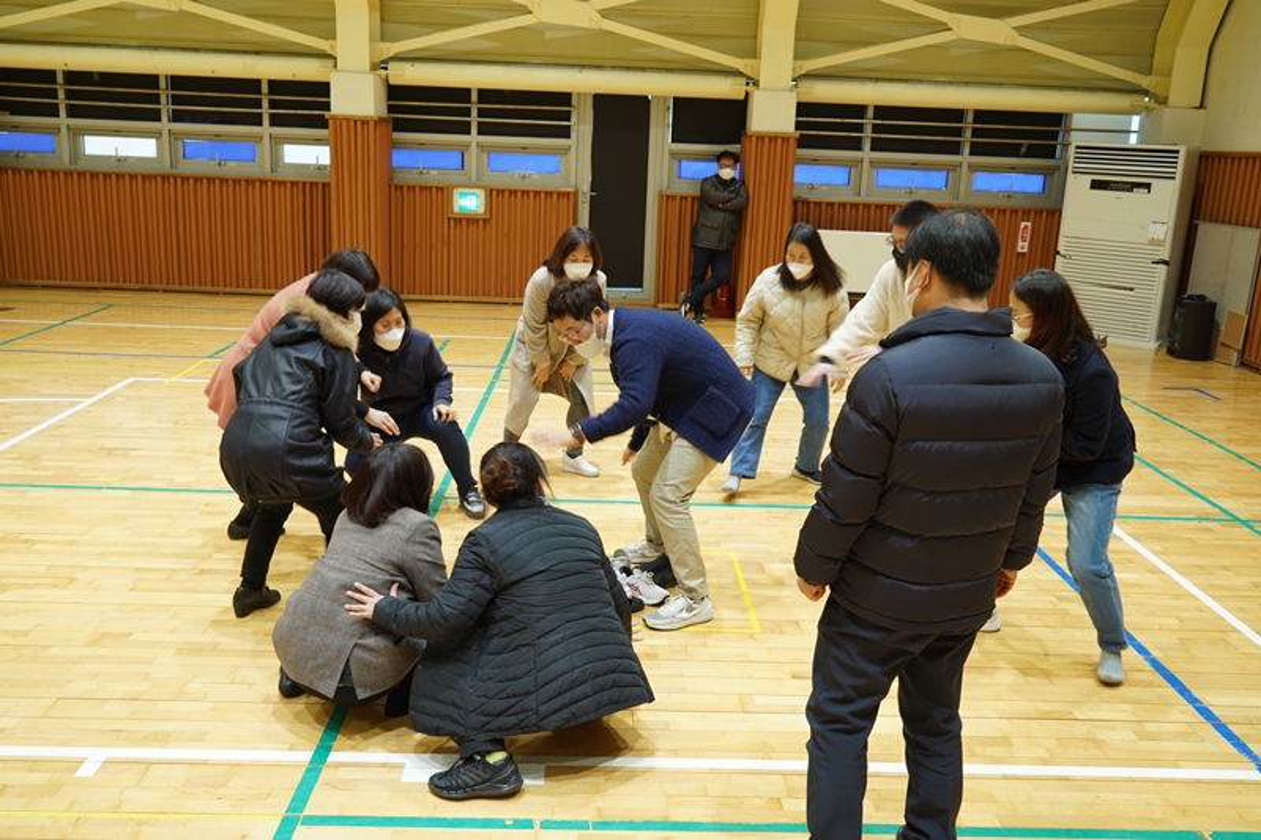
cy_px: 420
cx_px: 630
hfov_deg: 60.3
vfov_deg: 42.3
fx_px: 1086
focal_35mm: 31
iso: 640
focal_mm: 31
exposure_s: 1/60
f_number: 5.6
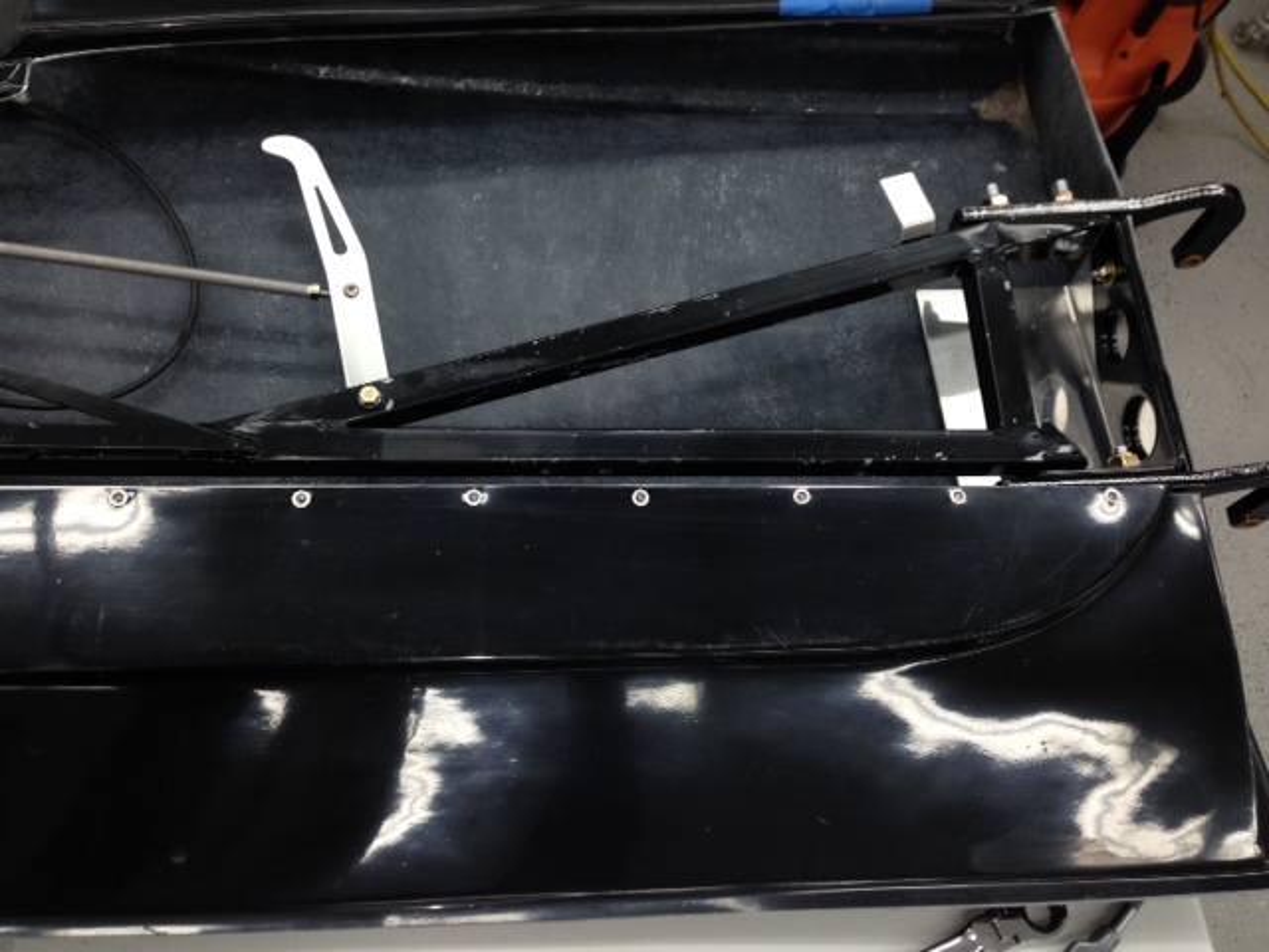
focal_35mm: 33
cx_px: 634
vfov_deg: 42.9
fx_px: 1210
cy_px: 476
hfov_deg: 55.4
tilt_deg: -60.2
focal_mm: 4.12
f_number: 2.4
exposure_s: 1/40
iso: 50
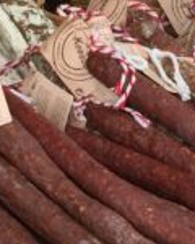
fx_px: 1392
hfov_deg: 8.0
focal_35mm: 193
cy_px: 47
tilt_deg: -25.6
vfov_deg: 10.0
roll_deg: +2.1
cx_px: 114
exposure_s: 1/278
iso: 32
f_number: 2.2
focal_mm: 4.15
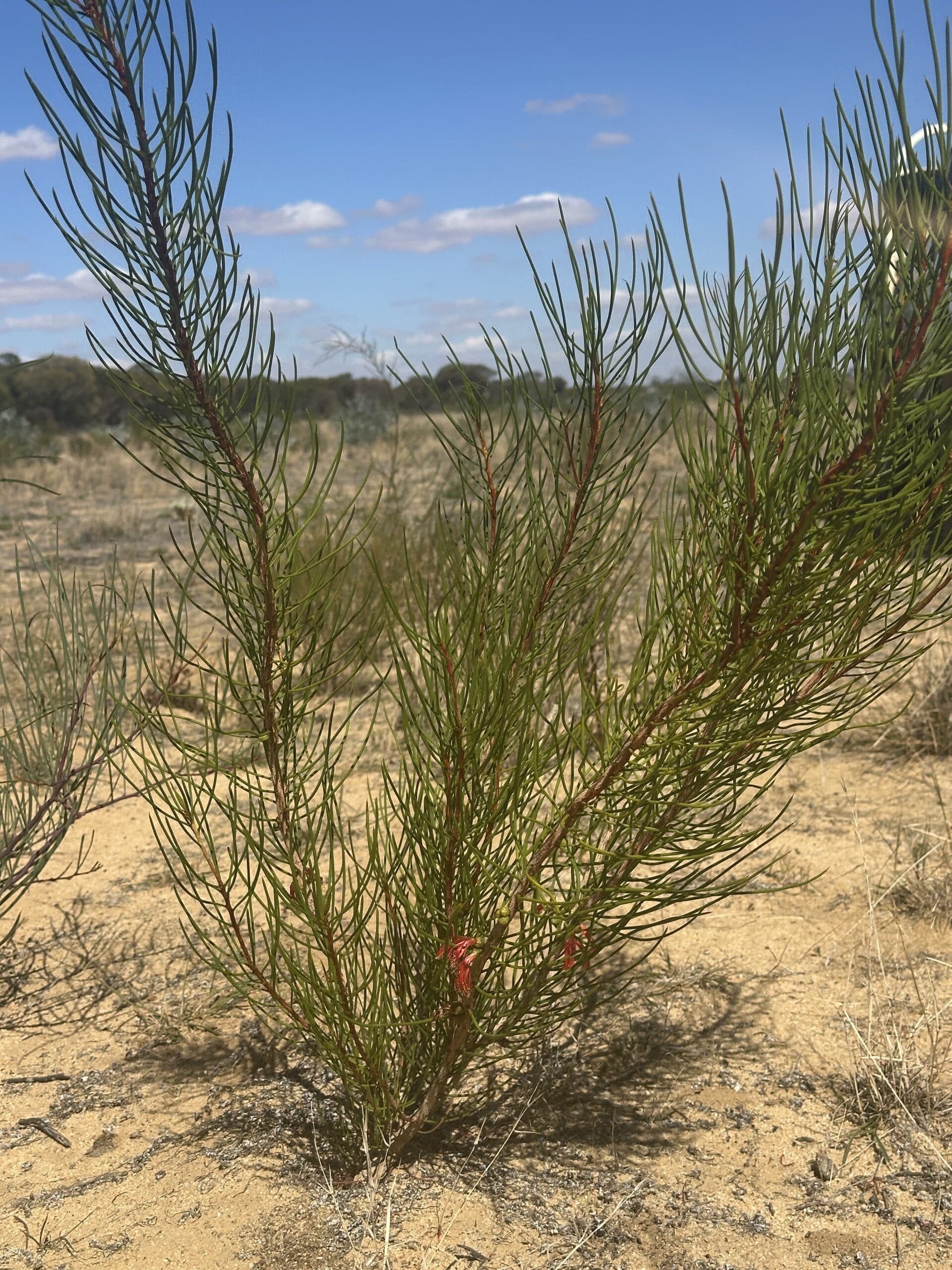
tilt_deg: -6.3
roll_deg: +3.6
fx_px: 1760
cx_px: 476
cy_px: 635
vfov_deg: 39.7
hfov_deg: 30.3
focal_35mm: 48
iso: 64
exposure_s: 1/5263
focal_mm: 6.86
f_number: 1.78
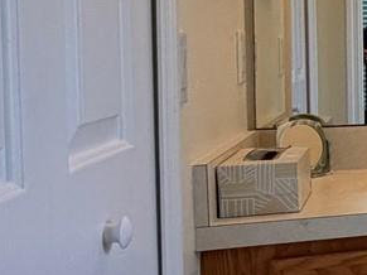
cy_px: 58
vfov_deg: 19.0
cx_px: 762
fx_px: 816
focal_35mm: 77
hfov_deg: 17.2
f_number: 2.2
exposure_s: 1/120
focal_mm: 2.22
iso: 160
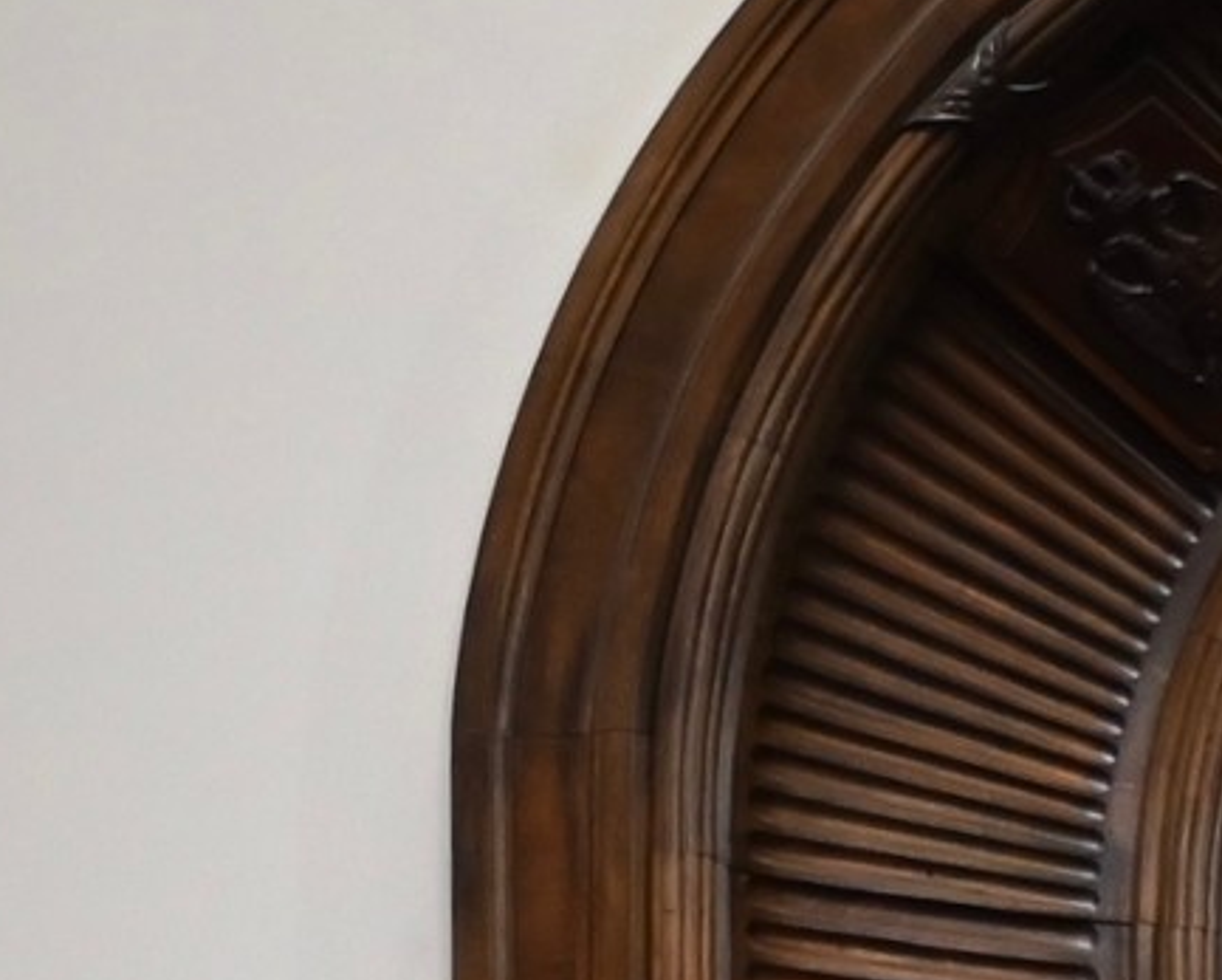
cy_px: 3455
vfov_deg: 4.6
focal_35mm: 312
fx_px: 11292
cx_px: 5156
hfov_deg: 5.3
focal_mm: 36
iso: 800
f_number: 2.8
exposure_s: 1/400
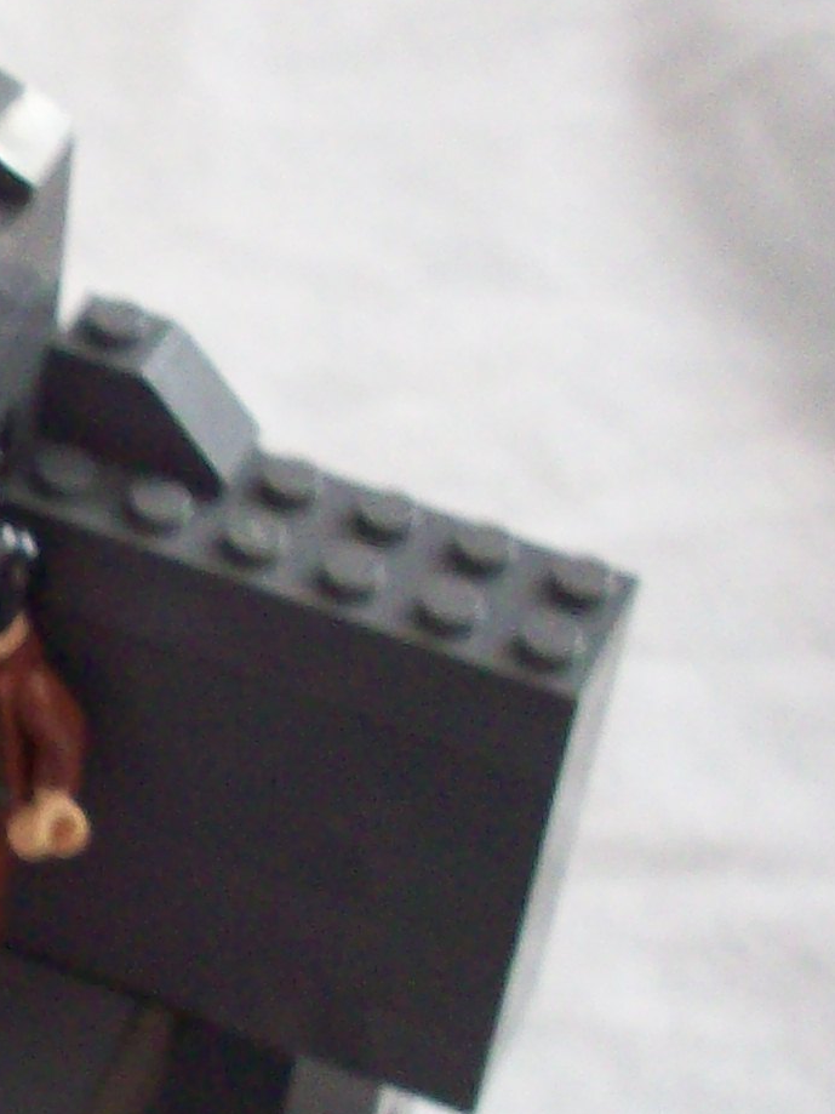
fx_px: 3957
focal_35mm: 123
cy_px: 653
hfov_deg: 11.5
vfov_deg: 16.0
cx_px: -445
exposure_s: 1/18.2
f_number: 2.8
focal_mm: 6.2
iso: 160
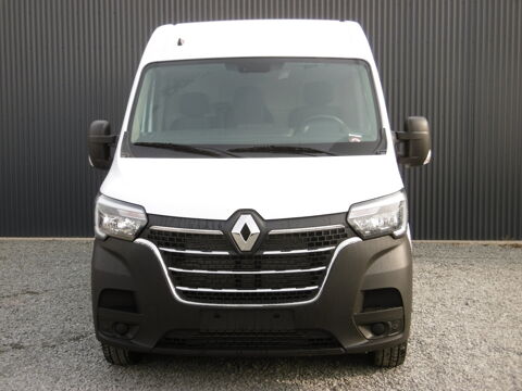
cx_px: 261
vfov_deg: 28.6
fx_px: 769
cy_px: 196
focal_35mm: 51
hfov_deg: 37.5
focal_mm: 9.2
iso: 100
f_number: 4
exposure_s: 1/200
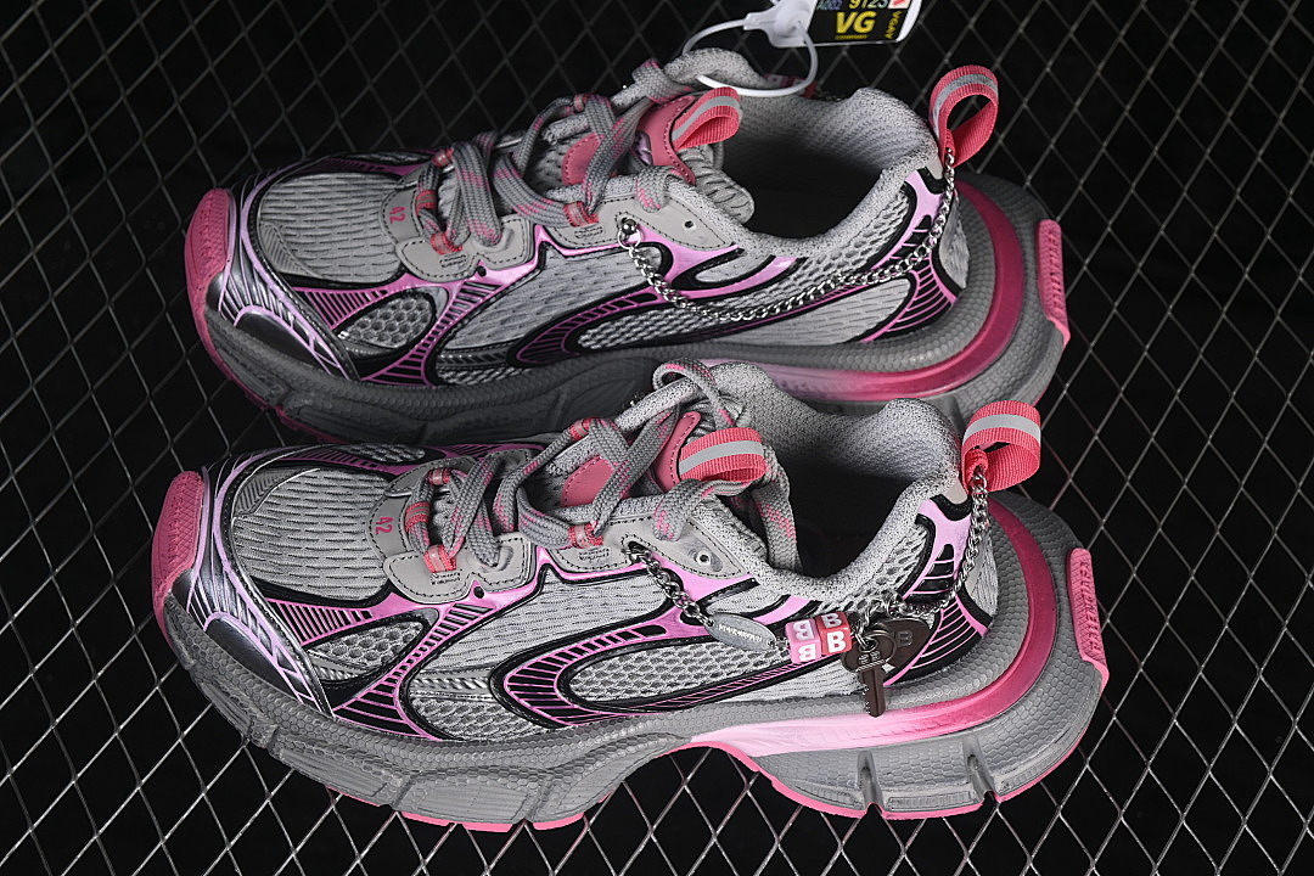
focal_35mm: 75
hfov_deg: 27.0
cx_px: 657
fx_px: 2737
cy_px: 438
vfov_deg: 18.2
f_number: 6.3
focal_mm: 50
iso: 160
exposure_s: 1/60
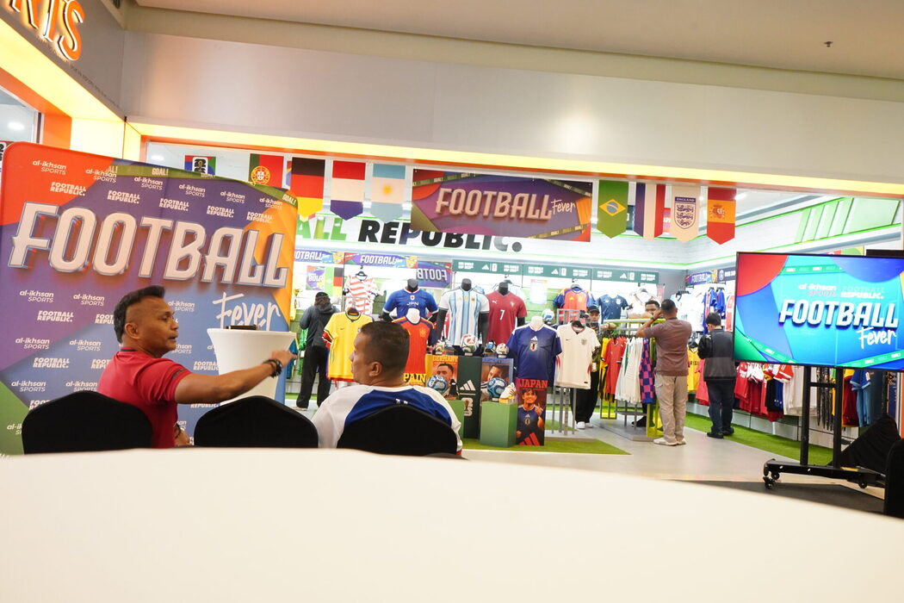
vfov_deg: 43.6
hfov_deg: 61.9
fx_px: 753
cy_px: 302
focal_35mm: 30
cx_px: 452
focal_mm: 30
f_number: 9
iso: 8000
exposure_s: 1/80
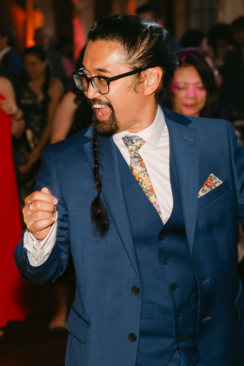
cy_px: 178
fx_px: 986
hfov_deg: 13.9
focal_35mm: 97
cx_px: 1
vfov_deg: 21.0
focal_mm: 48
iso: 500
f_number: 4
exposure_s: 1/100
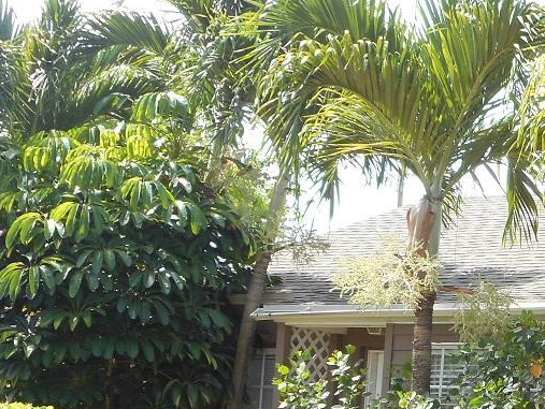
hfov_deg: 19.2
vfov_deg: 14.7
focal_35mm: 99
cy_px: 432
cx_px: 570
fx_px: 1560
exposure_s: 1/80
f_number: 4.5
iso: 80
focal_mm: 6.9
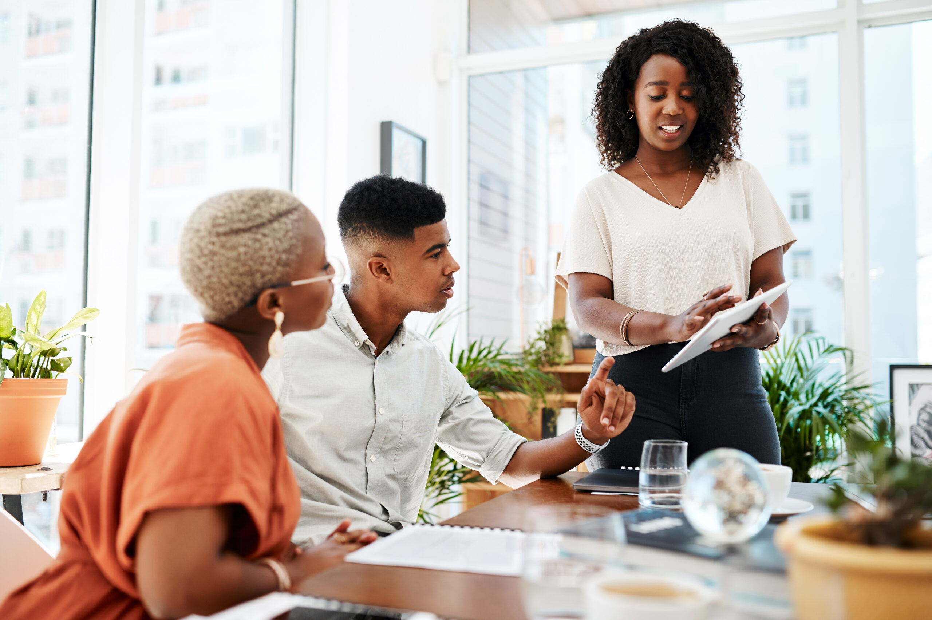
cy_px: 310
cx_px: 466
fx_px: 905
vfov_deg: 37.8
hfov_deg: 54.5
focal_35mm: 35
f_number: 2.2
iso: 250
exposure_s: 1/320
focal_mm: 35
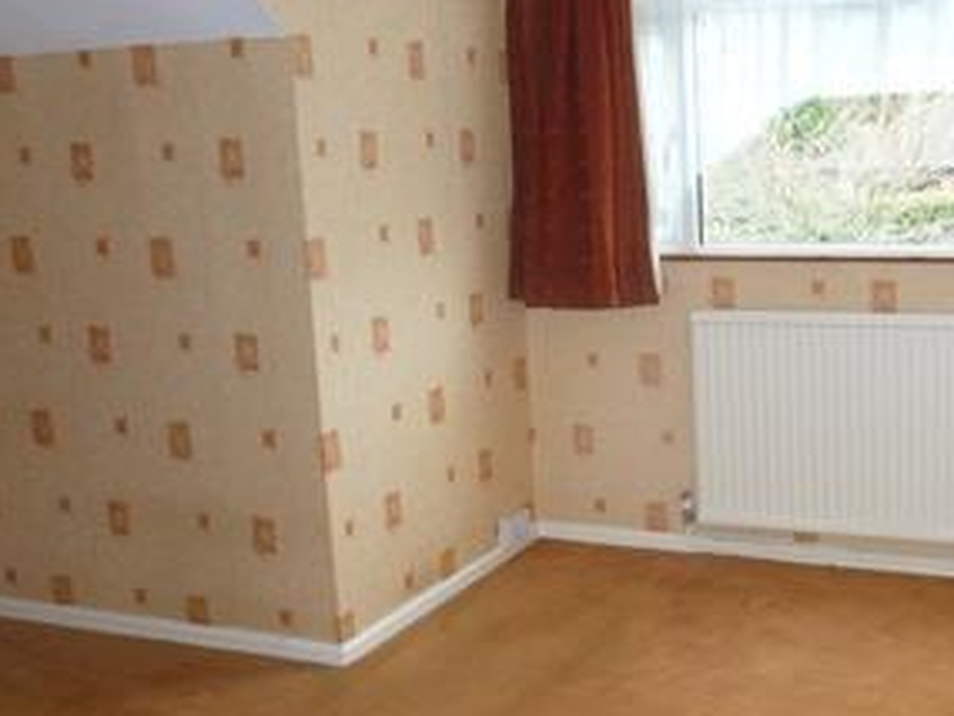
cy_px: 348
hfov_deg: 41.9
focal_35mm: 44
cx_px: 686
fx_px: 1213
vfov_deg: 32.9
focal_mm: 5
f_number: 3.3
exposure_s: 1/60
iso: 400
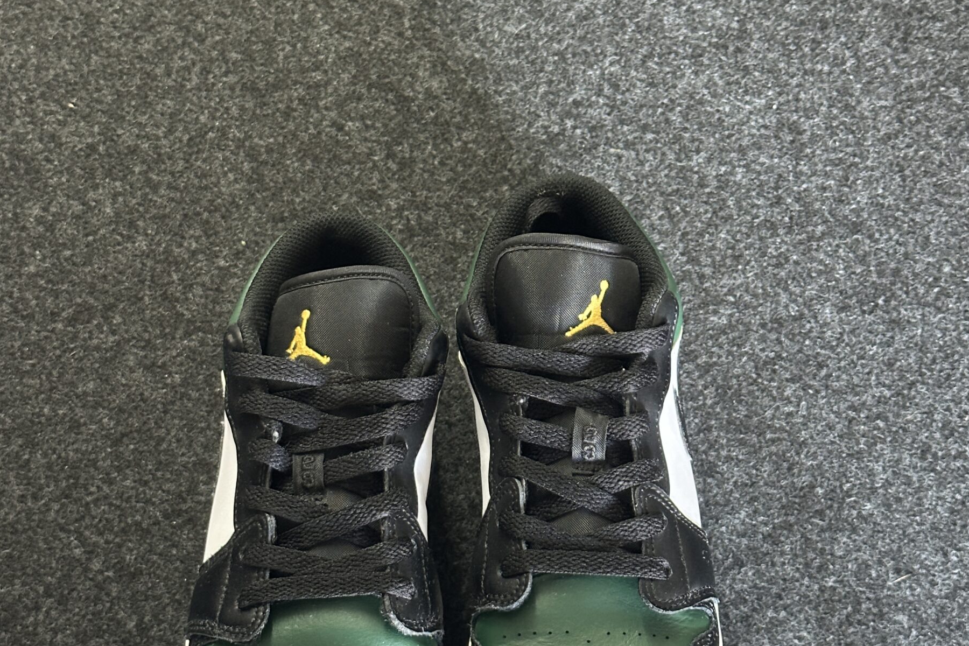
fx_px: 1911
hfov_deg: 28.5
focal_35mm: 71
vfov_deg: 19.2
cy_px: 332
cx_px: 481
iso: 500
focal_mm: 6.86
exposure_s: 1/25
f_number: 1.78
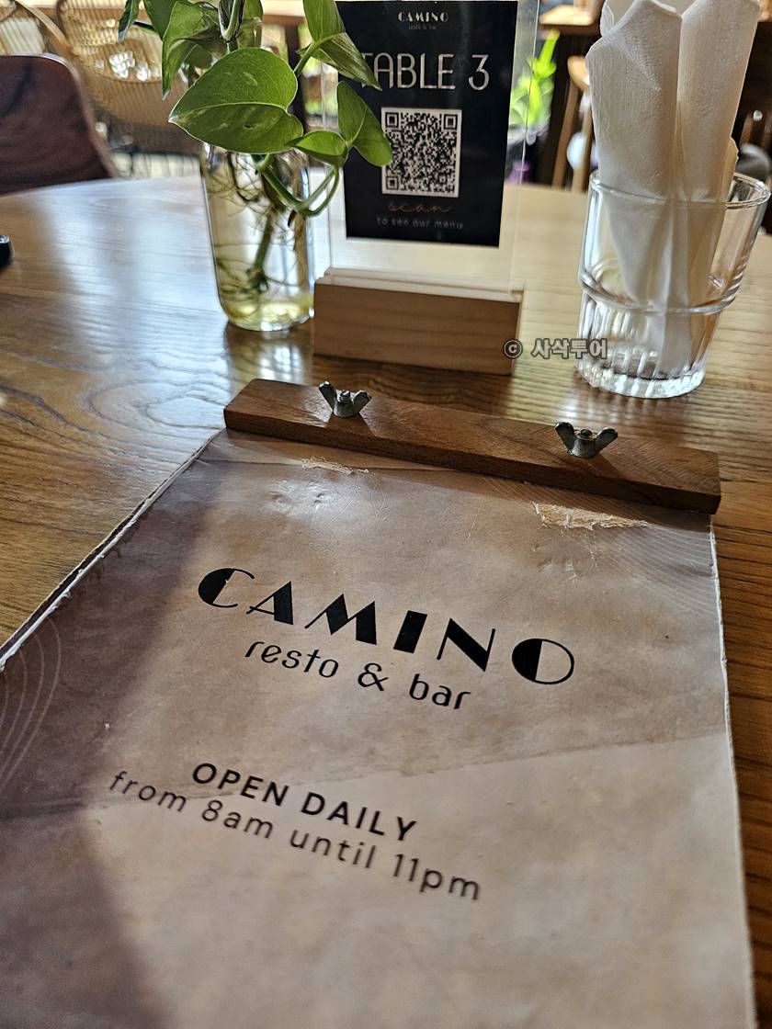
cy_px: 514
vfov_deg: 73.9
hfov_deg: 58.9
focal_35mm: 23
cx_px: 386
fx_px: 684
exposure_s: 1/100
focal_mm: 6.3
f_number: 1.7
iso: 800
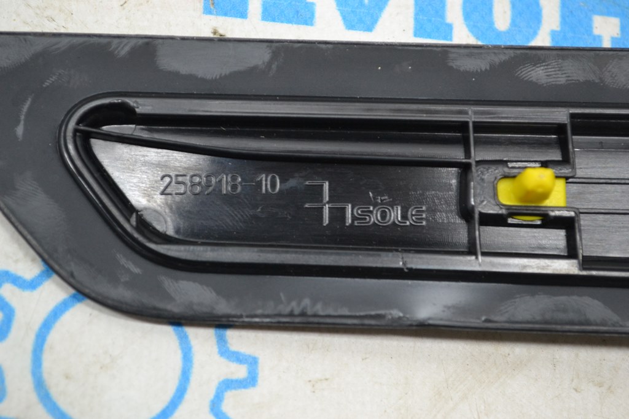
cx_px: 314
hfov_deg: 24.6
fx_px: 1442
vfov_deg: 16.6
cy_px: 210
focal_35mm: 82
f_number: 5.6
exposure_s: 1/60
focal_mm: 55
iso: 900
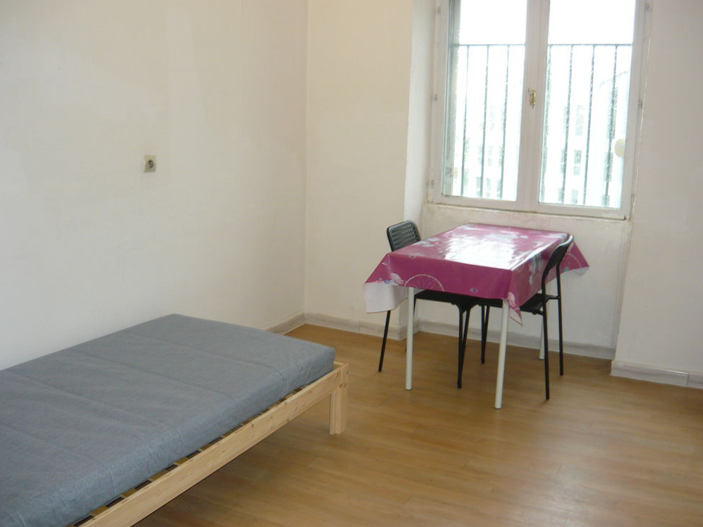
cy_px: 257
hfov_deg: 54.0
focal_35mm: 34
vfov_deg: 41.8
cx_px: 361
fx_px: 690
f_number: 2.8
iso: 125
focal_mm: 5.5
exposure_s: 1/30
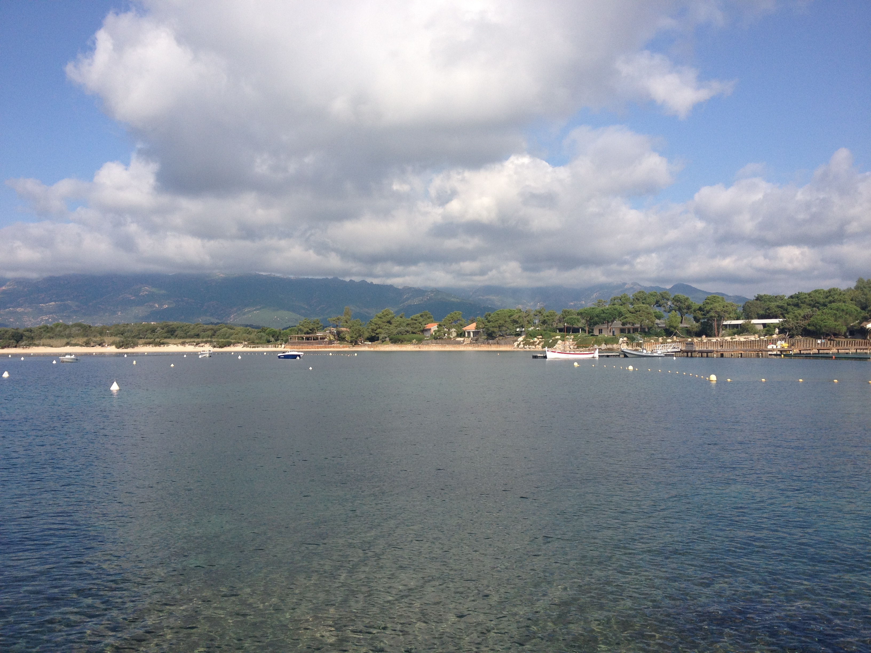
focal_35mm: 35
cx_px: 436
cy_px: 326
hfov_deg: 52.6
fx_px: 881
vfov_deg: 40.7
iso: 64
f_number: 2.4
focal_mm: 4.28
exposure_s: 1/2045
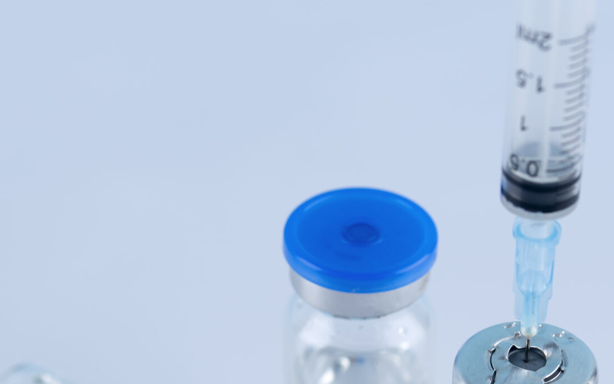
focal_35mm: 249
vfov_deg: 5.3
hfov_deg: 8.4
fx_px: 4166
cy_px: 429
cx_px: 279
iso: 100
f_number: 8
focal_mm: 105
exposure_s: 1/100
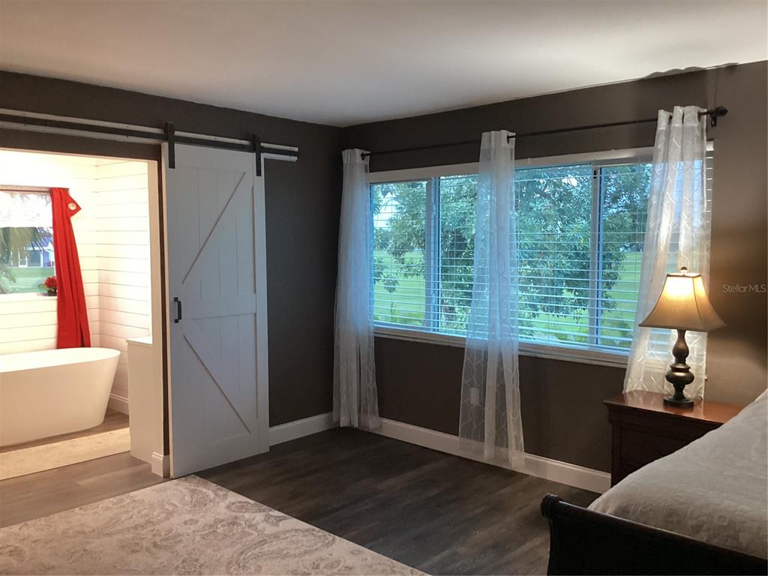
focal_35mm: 31
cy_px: 288
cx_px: 384
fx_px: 688
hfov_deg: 58.4
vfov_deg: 45.4
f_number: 2.4
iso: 320
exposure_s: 1/60
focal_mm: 3.3
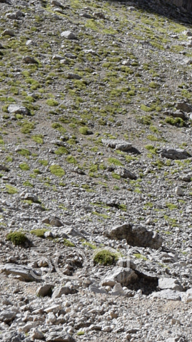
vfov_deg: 9.0
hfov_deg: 5.2
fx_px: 2093
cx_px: 366
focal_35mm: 231
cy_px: -214
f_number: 9
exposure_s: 1/320
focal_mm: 44
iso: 200
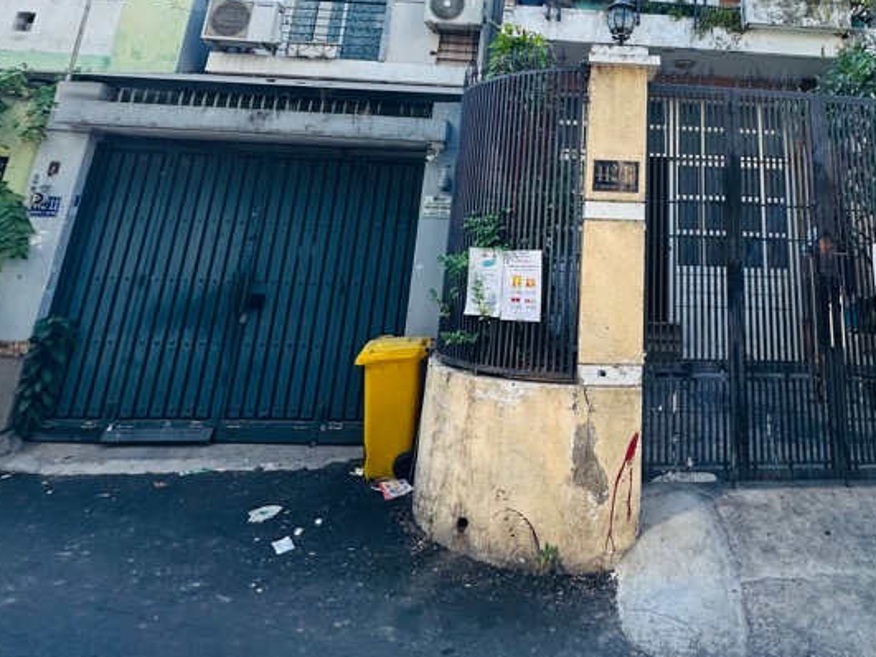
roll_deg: -3.1
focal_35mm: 27
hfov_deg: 62.7
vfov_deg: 44.7
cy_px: 21
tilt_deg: +20.5
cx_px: 622
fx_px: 683
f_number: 2.2
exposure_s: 1/682
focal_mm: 2.22
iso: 40
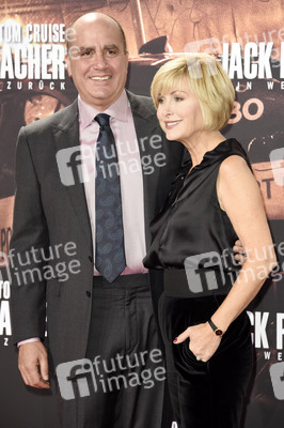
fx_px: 1778
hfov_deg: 9.1
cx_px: 142
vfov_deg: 13.7
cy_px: 214
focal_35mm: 150
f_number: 5.6
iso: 800
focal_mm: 150
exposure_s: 1/160
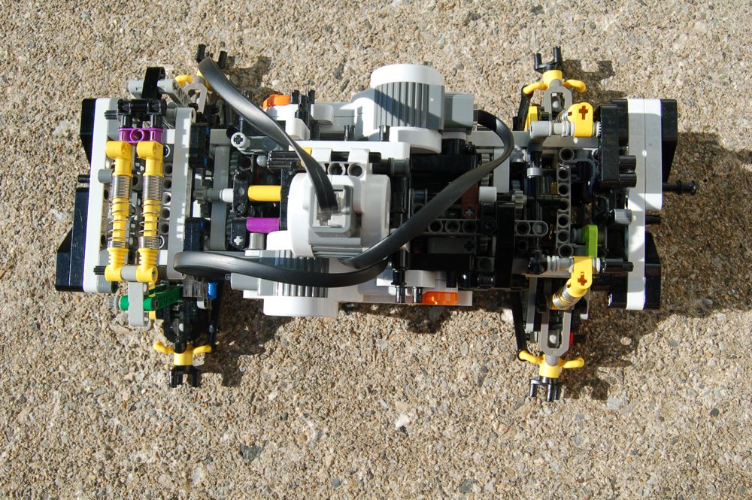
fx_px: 689
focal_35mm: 33
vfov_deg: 39.9
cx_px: 376
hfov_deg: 57.3
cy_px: 250
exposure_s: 1/320
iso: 200
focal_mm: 22
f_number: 8
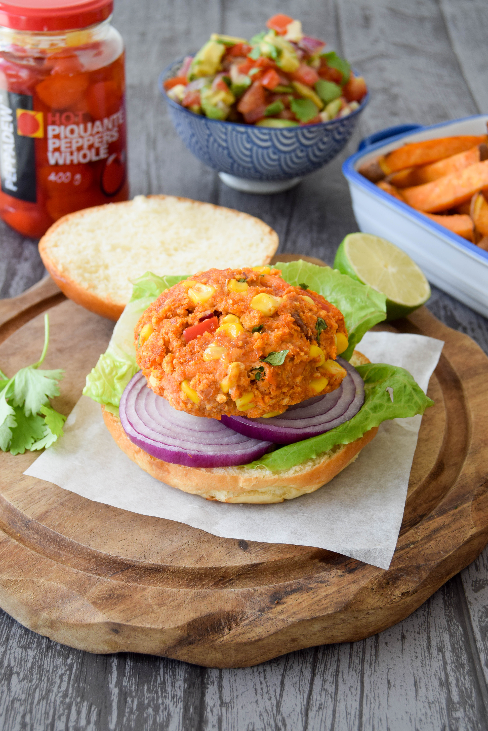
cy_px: 366
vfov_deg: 35.1
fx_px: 1159
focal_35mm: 57
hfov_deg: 23.8
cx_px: 244
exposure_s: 1/200
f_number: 7.1
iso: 400
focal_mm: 38
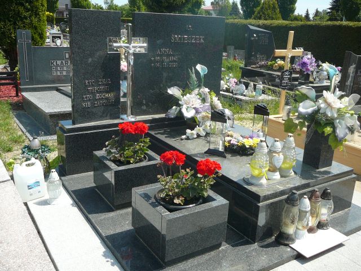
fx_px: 365
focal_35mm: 35
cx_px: 180
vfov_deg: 40.7
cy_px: 136
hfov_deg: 52.6
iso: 80
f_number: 2.8
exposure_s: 1/800
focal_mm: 5.2
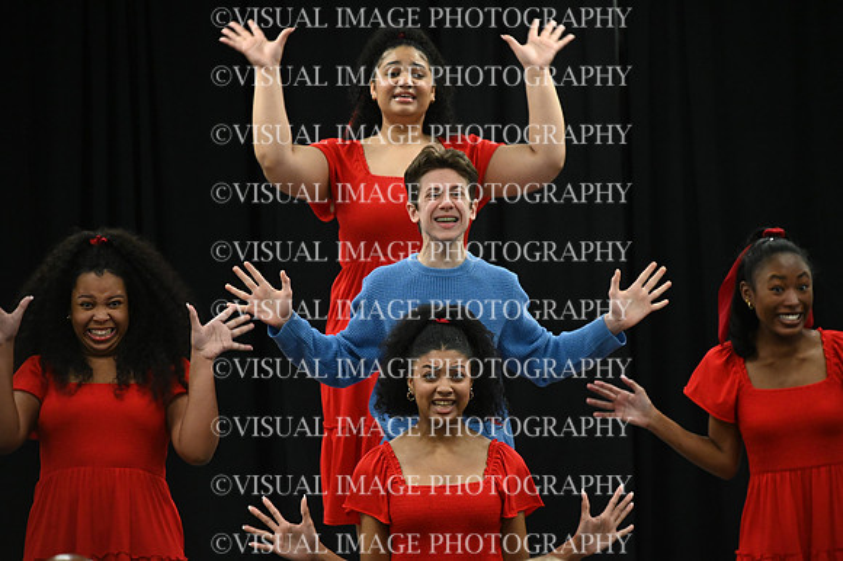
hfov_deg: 6.4
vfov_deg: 4.3
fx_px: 7489
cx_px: 422
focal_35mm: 320
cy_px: 280
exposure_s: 1/250
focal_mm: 320
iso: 8000
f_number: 6.3
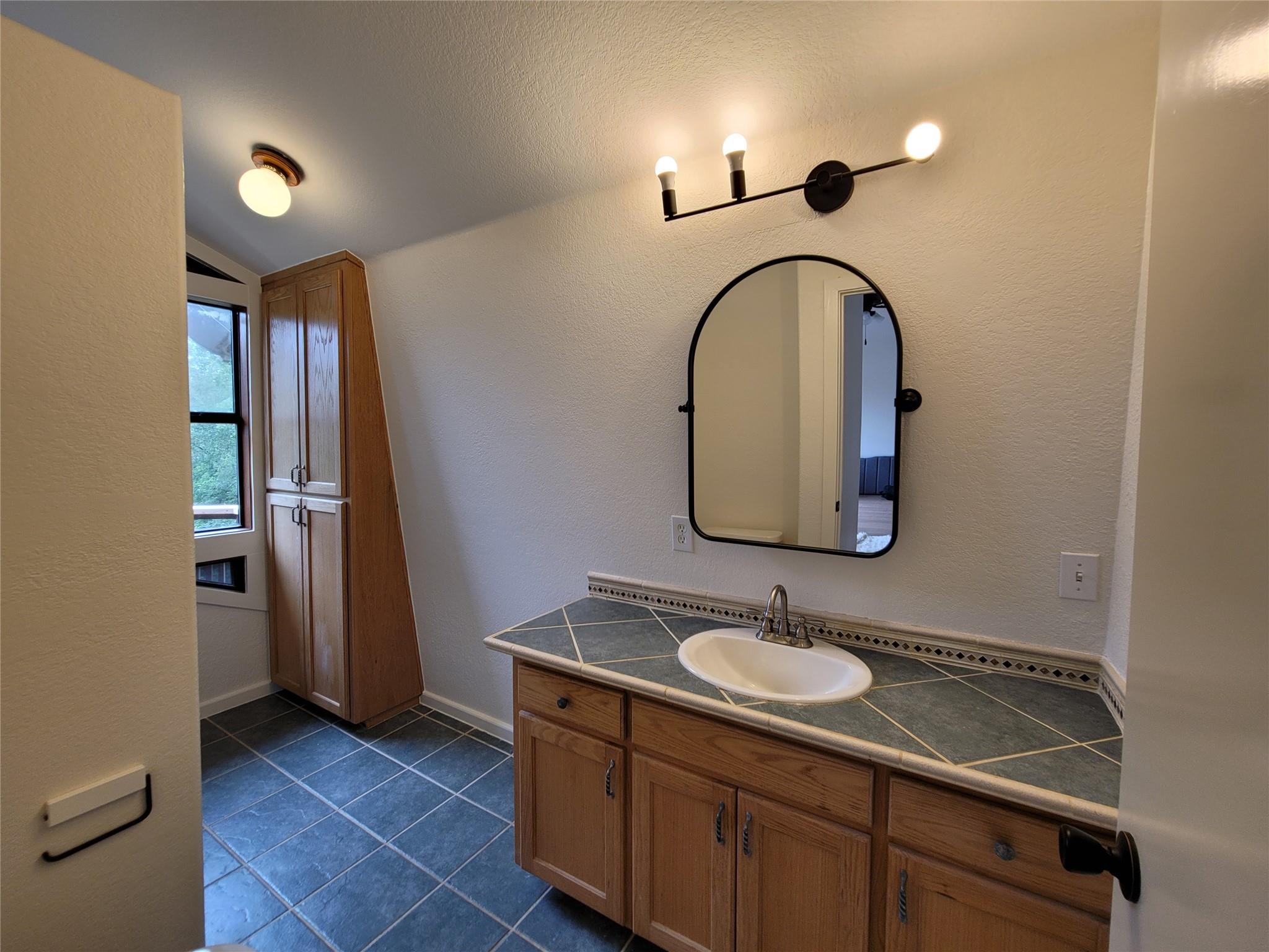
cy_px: 476
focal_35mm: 13
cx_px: 634
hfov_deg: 106.2
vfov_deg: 89.9
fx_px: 477
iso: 64
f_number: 2.2
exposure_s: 1/60
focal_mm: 2.2
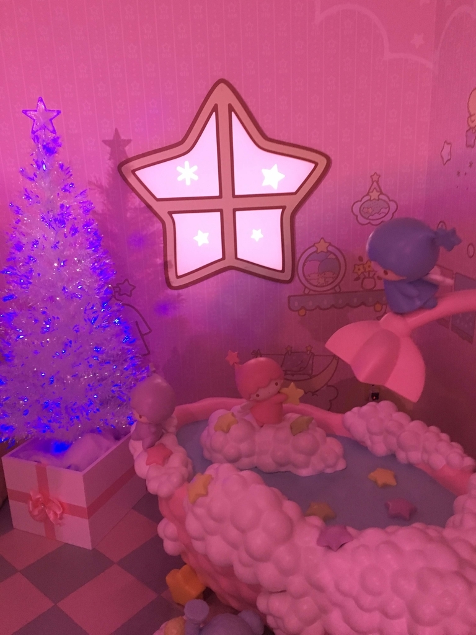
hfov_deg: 48.2
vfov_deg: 61.7
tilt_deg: -17.8
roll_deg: +1.7
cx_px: 238
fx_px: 532
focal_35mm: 29
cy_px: 318
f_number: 2.2
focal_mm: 4.15
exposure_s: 1/17
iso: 200
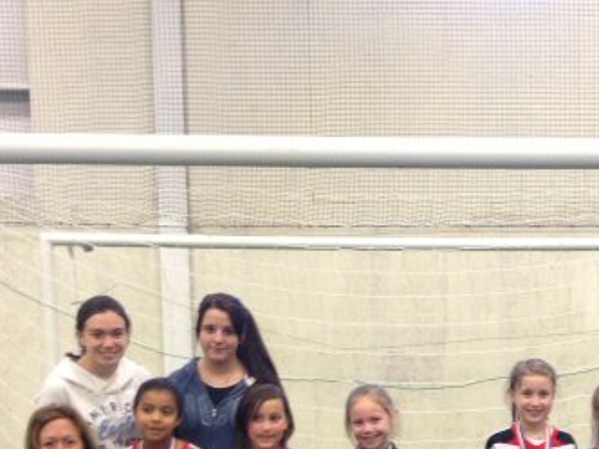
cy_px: 507
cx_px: 476
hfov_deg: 22.5
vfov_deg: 16.6
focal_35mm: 86
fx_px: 1488
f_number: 2.4
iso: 160
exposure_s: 1/20
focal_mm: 4.28
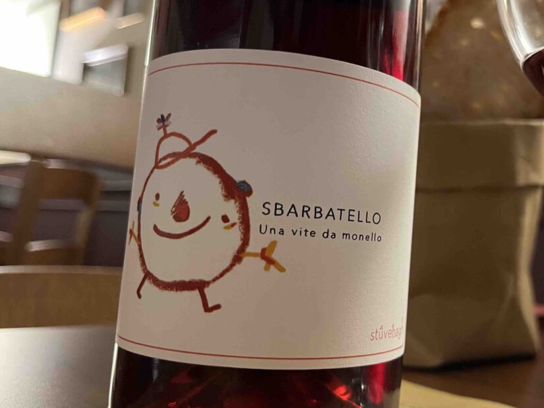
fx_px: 597
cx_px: 391
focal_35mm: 38
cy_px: 191
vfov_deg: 37.7
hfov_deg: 47.6
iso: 500
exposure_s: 1/33
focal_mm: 5.1
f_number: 1.6
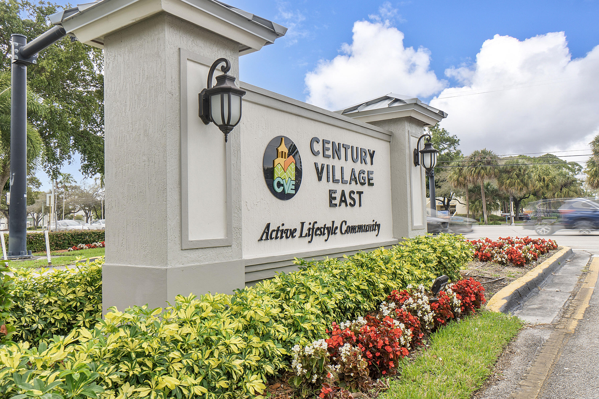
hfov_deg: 67.4
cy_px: 200
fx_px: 449
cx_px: 300
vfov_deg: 47.9
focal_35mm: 27
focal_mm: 18
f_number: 9
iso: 200
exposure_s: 1/160
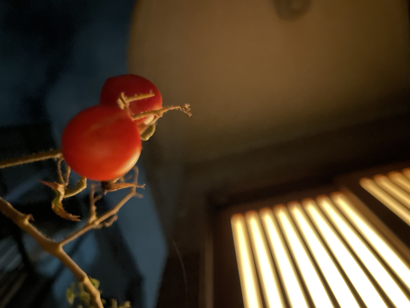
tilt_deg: +73.7
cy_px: 154
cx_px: 205
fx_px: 308
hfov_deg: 67.3
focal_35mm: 26
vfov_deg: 53.1
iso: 500
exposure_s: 1/4
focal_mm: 4.2
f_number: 1.6
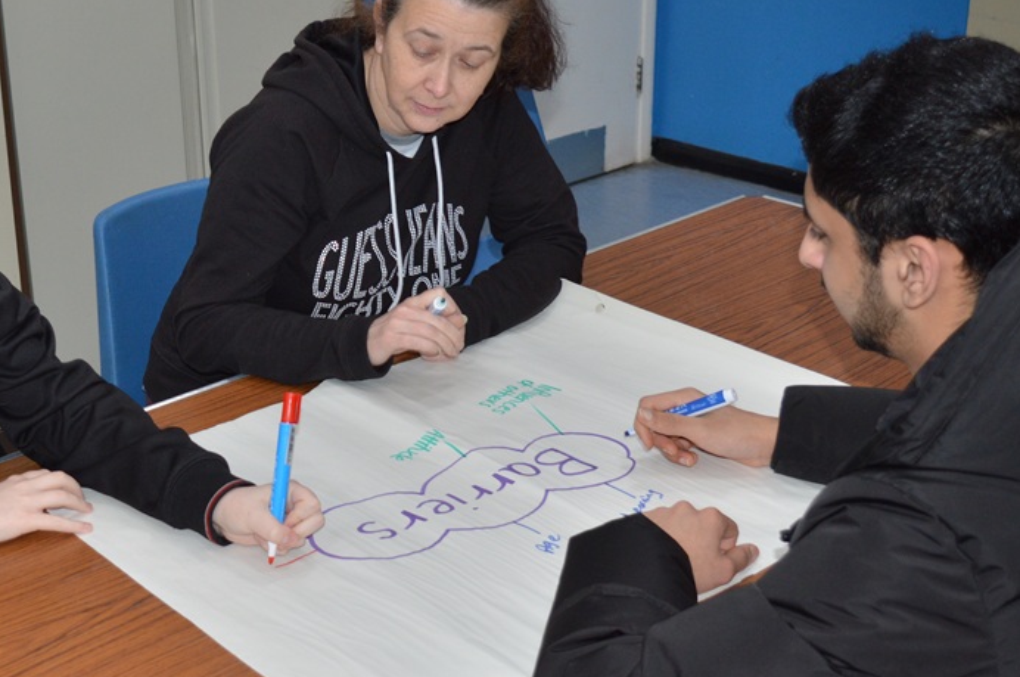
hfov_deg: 33.0
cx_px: 283
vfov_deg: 22.6
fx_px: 1693
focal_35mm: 60
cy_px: 325
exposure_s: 1/80
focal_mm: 23
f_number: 3.8
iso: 400
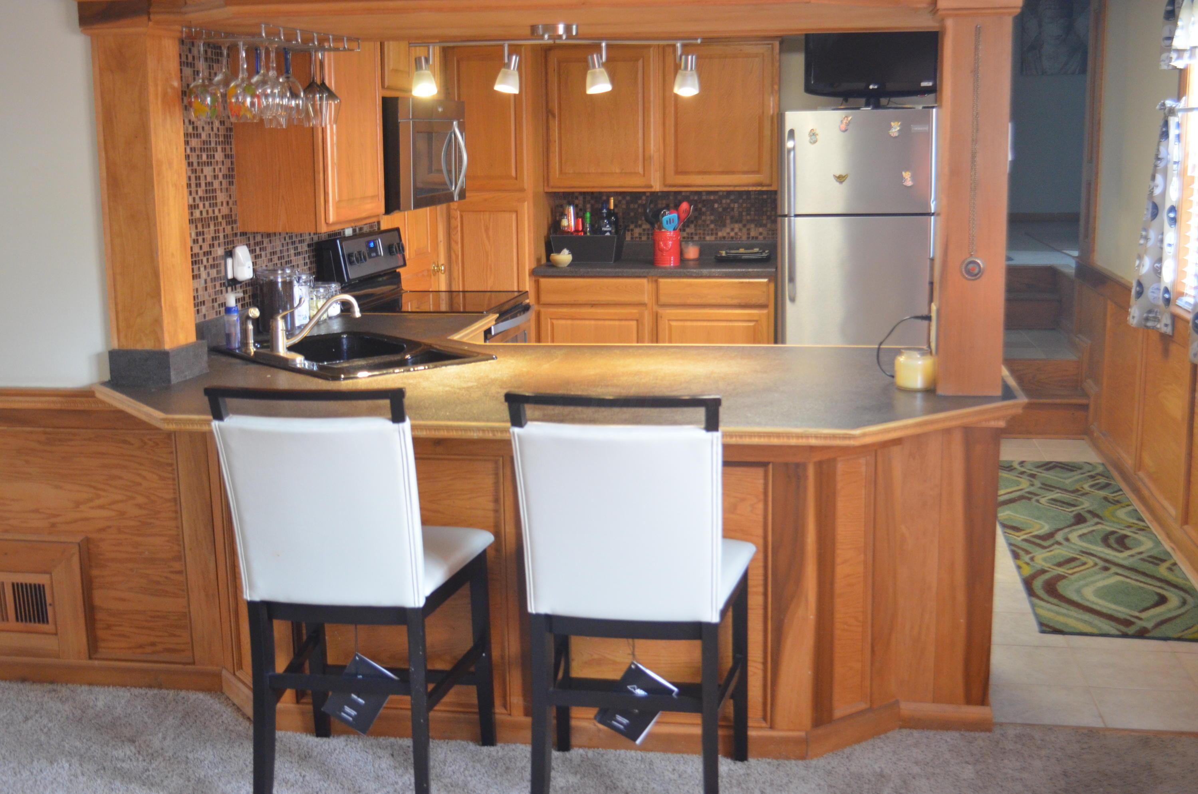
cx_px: 599
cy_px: 397
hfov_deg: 46.5
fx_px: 1395
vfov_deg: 31.8
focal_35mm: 42
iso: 1600
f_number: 4.5
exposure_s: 1/30
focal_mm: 28
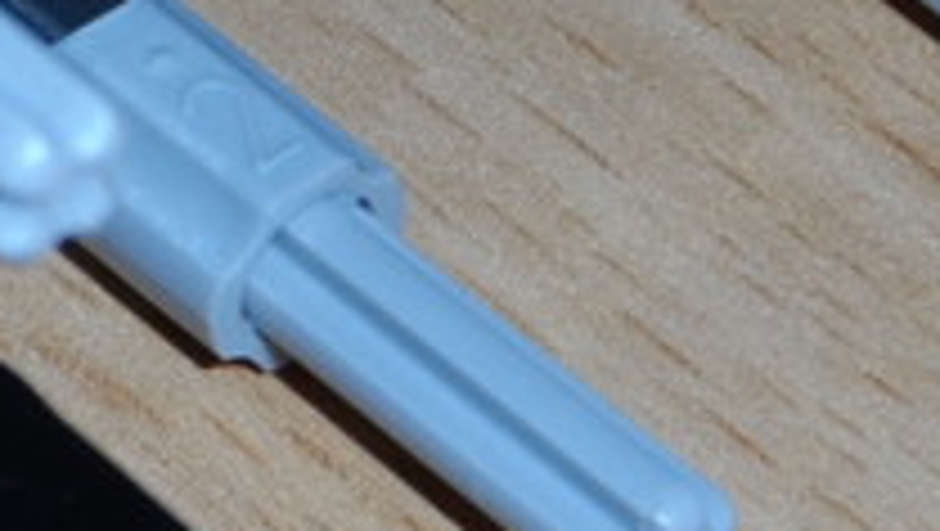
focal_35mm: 342
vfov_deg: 3.5
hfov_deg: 6.3
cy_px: -331
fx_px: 8532
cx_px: 139
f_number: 4.3
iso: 100
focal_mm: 11.9
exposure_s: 1/60
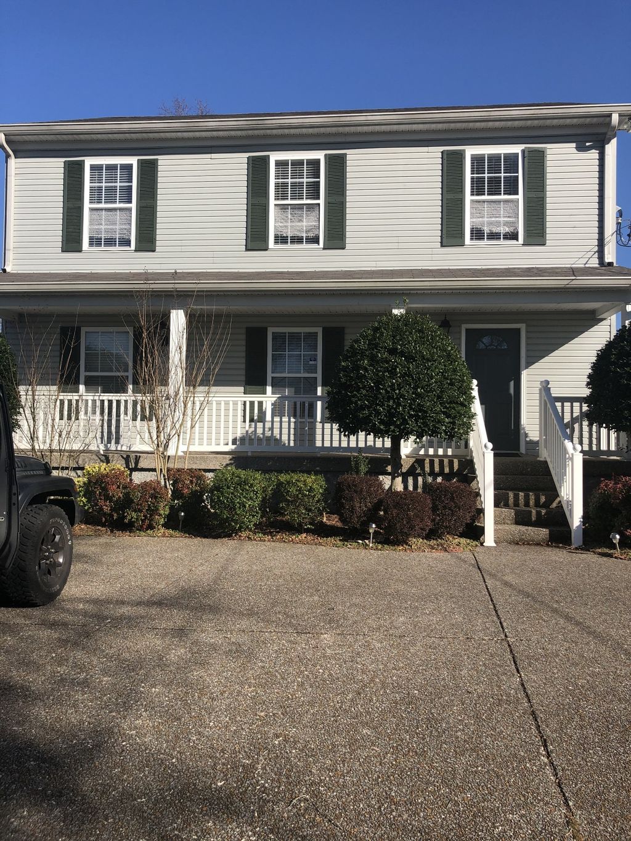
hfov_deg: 49.8
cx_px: 316
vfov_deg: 63.4
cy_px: 420
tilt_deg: +3.2
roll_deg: -0.9
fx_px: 680
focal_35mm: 28
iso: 20
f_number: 1.8
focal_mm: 4
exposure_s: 1/1845
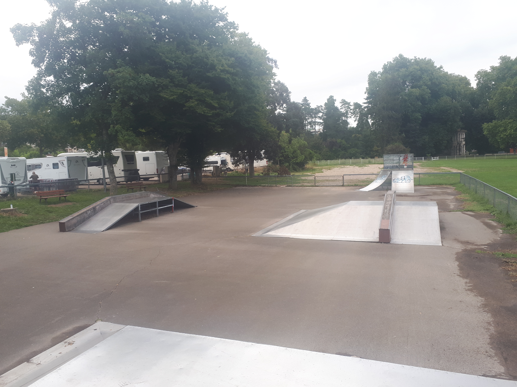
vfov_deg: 51.4
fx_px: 403
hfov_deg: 65.3
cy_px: 194
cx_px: 258
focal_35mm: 27
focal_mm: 3.6
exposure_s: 1/134
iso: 40
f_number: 1.9
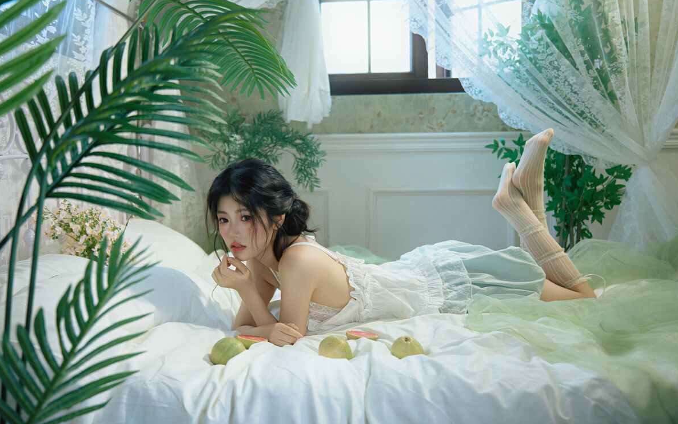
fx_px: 610
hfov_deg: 58.1
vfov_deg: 38.3
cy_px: 215
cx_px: 341
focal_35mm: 33
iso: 400
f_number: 2.8
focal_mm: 32
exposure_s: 1/250
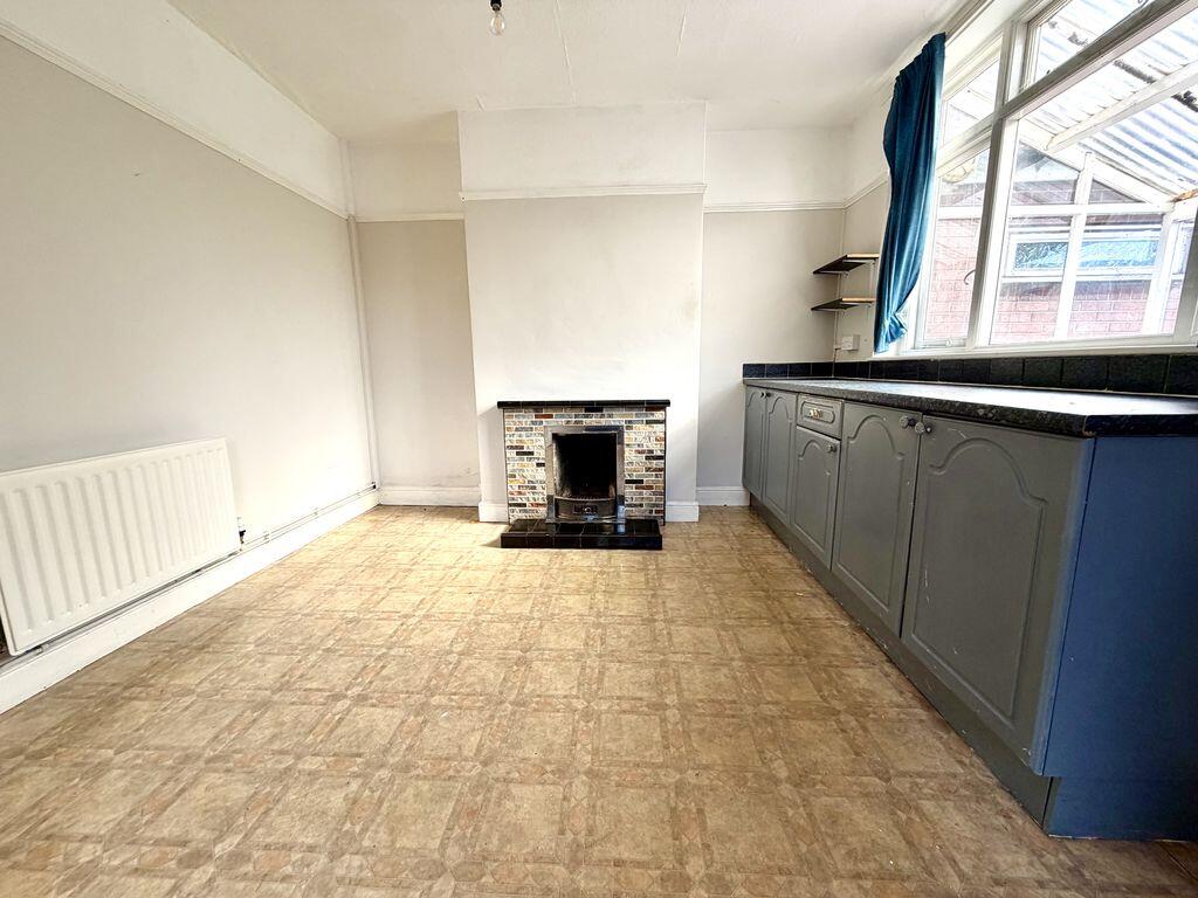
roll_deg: +0.3
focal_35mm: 14
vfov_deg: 85.7
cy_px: 449
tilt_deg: -8.7
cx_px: 599
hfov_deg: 102.1
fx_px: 485
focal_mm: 2.22
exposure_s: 1/121
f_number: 2.2
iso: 80
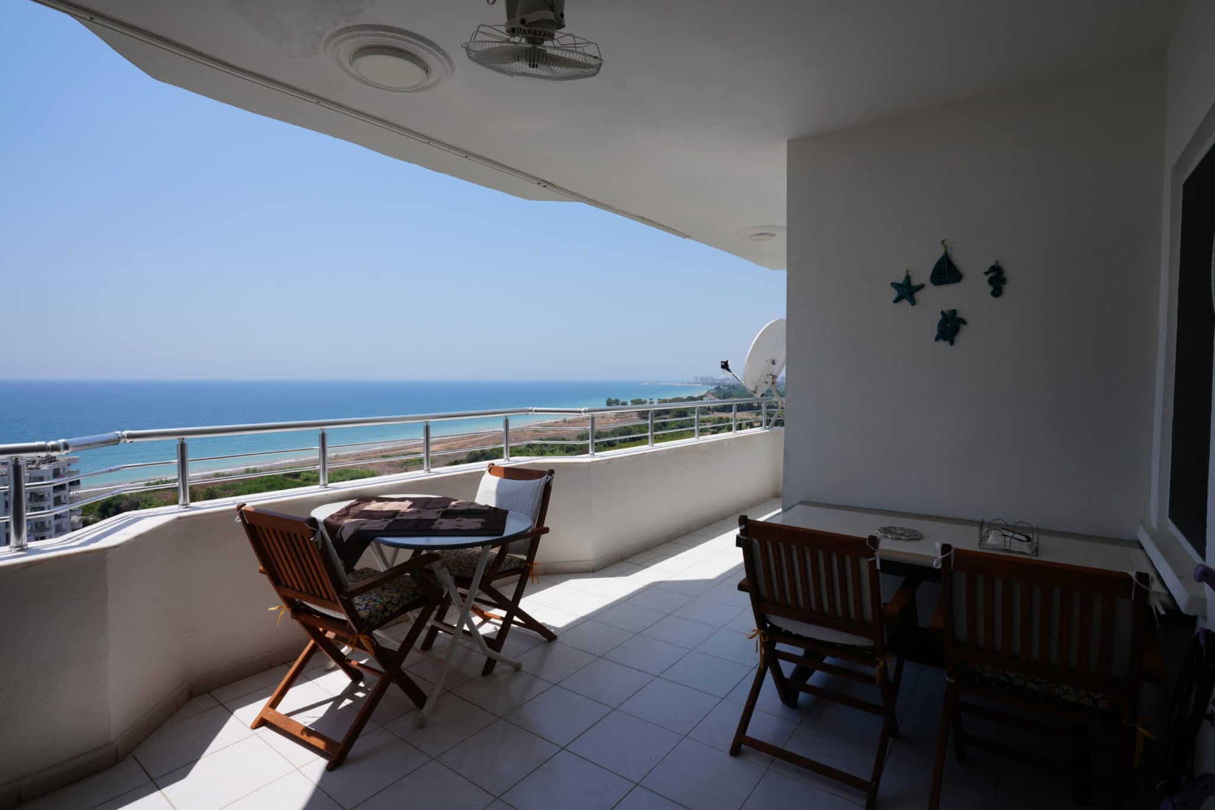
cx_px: 608
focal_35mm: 17
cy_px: 405
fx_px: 574
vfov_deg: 70.4
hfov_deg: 93.3
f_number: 10
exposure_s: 1/250
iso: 100
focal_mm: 17
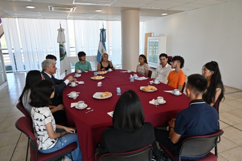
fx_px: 161
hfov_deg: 73.8
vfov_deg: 53.1
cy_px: 80
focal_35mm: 24
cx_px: 121
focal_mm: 24
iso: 1250
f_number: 5.6
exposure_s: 1/320
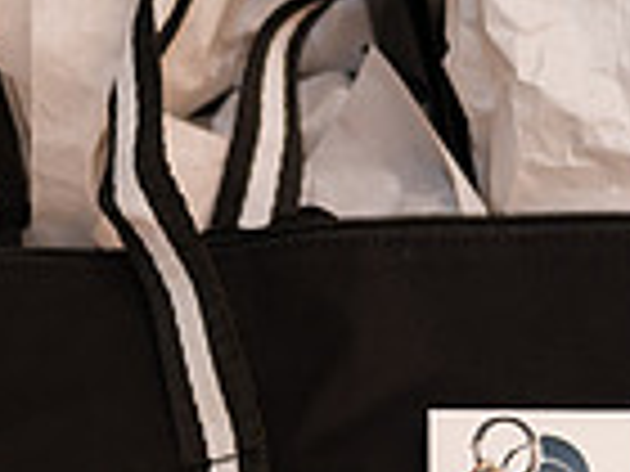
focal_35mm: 127
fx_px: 2311
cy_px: 755
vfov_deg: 11.1
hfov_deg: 15.4
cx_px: 562
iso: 400
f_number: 3.2
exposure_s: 1/200
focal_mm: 32
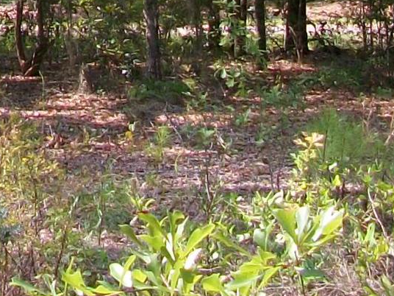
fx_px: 2231
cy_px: -440
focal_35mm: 196
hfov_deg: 9.8
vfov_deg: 7.1
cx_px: -178
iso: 80
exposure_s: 1/320
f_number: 3.1
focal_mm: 6.3
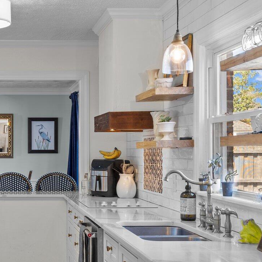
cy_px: 157
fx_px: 531
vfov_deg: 27.7
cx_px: 18
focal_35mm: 62
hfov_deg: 26.6
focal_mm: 26
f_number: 9
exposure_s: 2.5
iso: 100
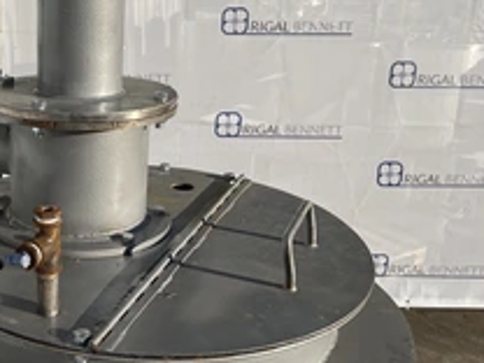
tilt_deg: -16.3
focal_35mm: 50
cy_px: 142
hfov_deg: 35.9
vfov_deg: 29.0
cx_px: 51
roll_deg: +4.1
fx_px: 699
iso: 50
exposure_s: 1/5556
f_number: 1.6
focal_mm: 5.1
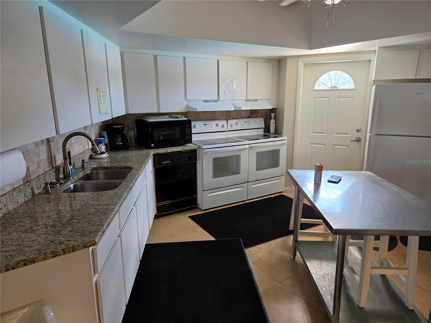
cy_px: 162
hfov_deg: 73.9
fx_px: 286
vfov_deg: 58.9
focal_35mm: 23
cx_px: 216
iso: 320
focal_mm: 5.4
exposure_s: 1/120
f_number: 1.8
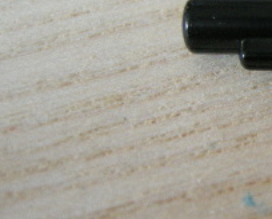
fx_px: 887
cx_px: 420
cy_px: 61
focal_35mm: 110
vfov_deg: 14.0
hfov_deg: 15.9
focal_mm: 7.5
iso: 231
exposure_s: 1/60
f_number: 2.7
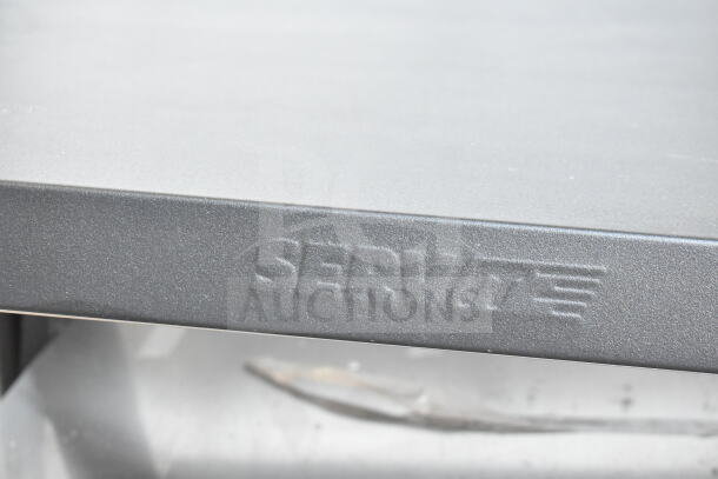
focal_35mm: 82
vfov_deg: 16.6
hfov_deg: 24.6
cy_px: 240
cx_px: 359
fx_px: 1646
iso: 5600
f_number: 5.6
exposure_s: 1/100
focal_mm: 55
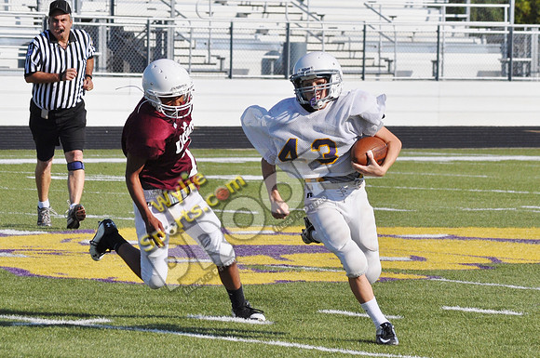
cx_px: 270
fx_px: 3033
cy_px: 179
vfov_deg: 6.8
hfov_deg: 10.2
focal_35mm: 202
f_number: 7.1
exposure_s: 1/1600
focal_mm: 135
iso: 400
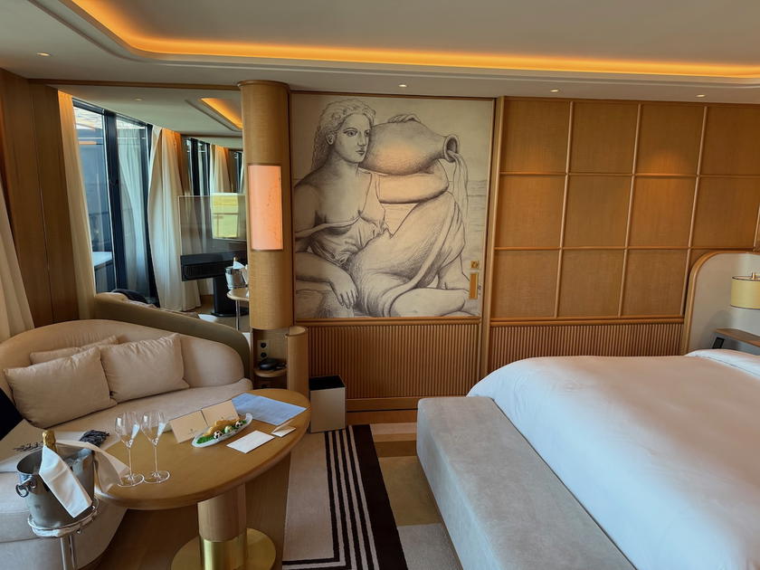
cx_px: 380
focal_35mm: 24
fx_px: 527
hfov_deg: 71.6
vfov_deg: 56.8
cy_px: 285
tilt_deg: -11.2
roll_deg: -0.3
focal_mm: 6.76
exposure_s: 1/109
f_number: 1.78
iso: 200
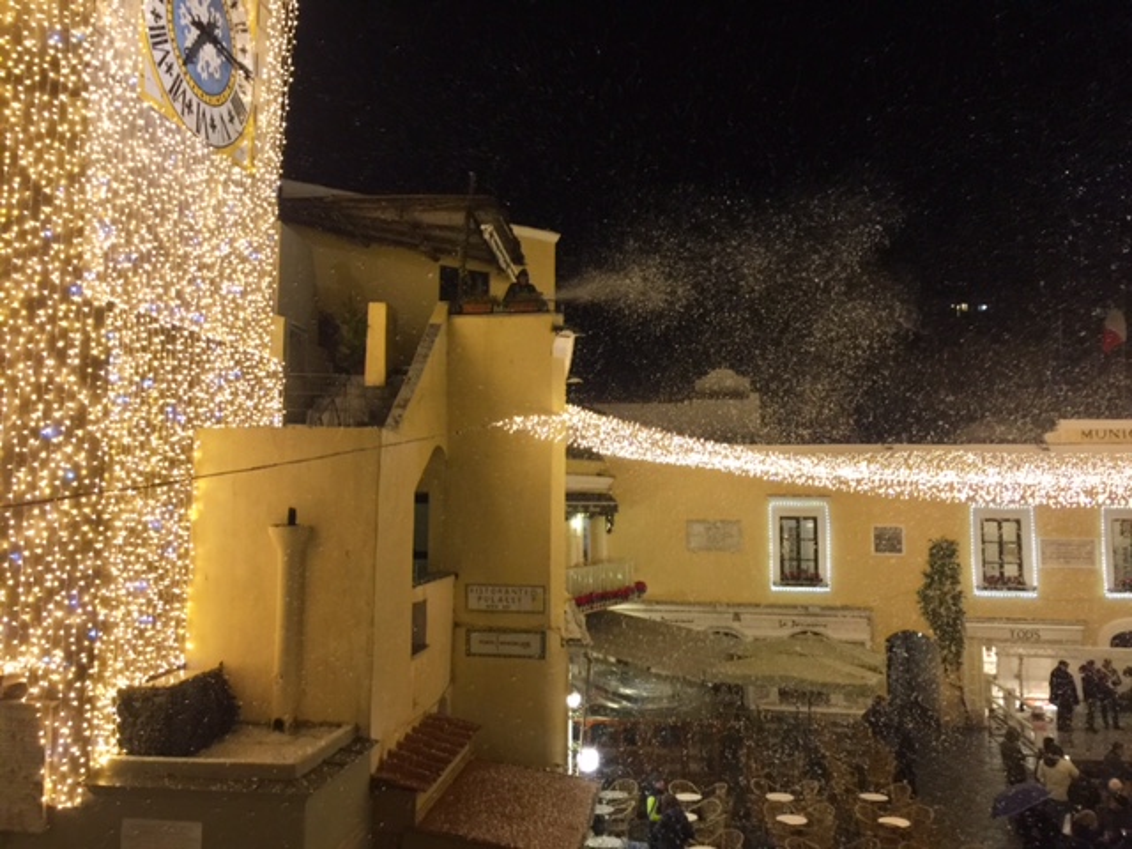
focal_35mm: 29
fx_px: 948
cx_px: 566
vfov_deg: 48.2
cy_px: 424
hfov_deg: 61.7
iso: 80
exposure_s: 1/17
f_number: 2.2
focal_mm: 4.15
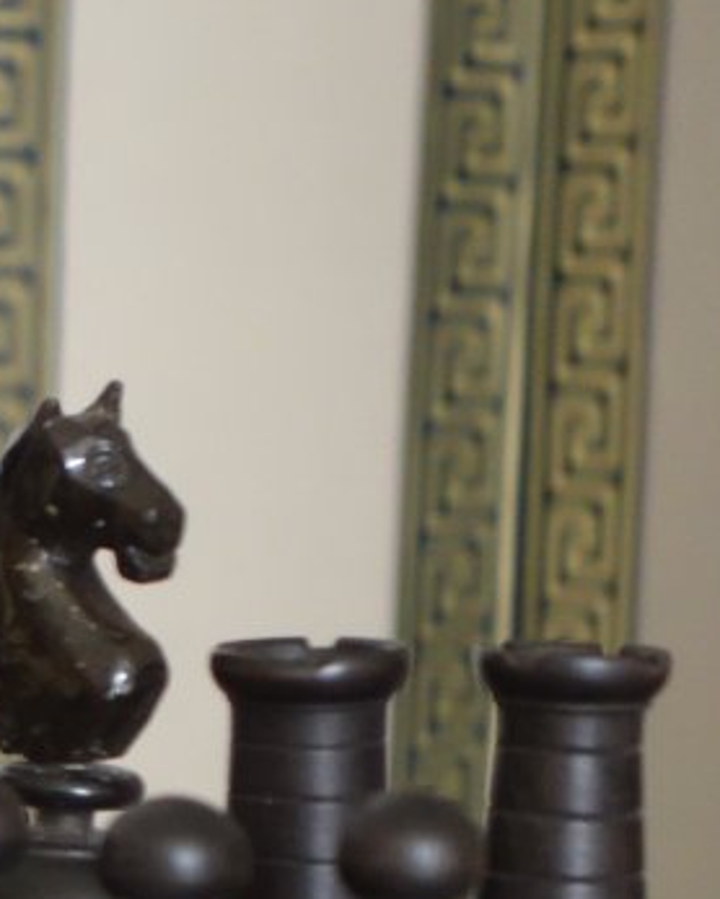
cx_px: -723
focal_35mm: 146
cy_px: 889
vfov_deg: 13.0
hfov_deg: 9.8
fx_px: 3886
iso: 800
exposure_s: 1/20
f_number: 3.2
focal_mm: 16.59
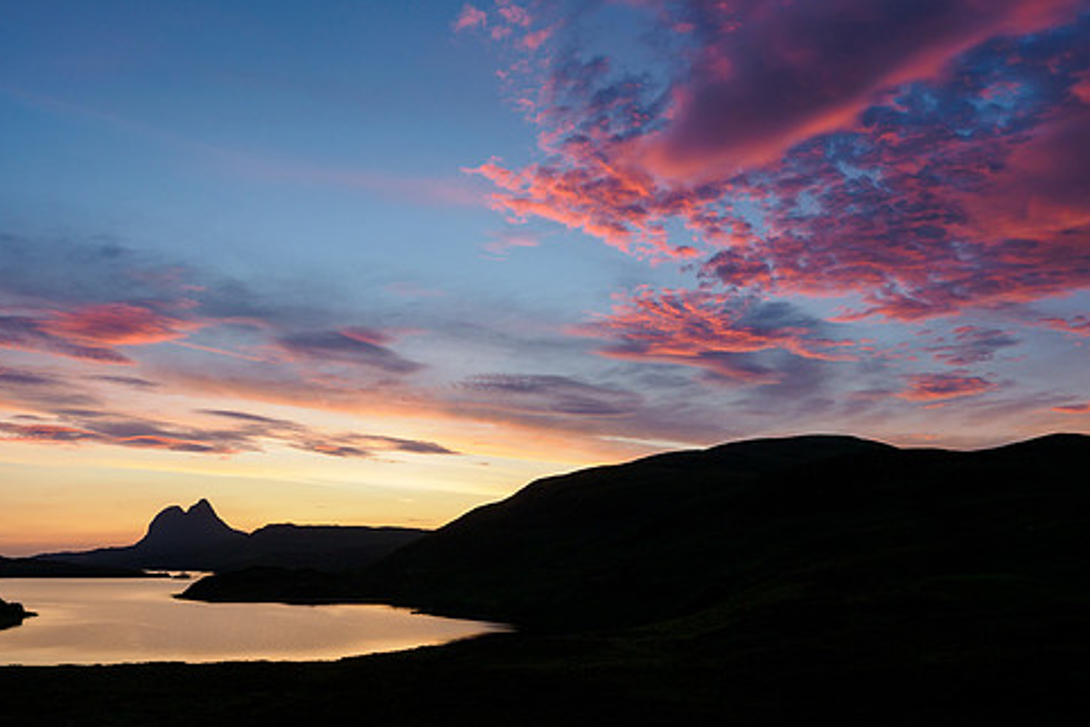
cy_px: 322
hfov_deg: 61.5
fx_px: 908
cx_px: 442
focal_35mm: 30
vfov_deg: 43.5
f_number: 7.1
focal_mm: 12
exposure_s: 1/50
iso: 200
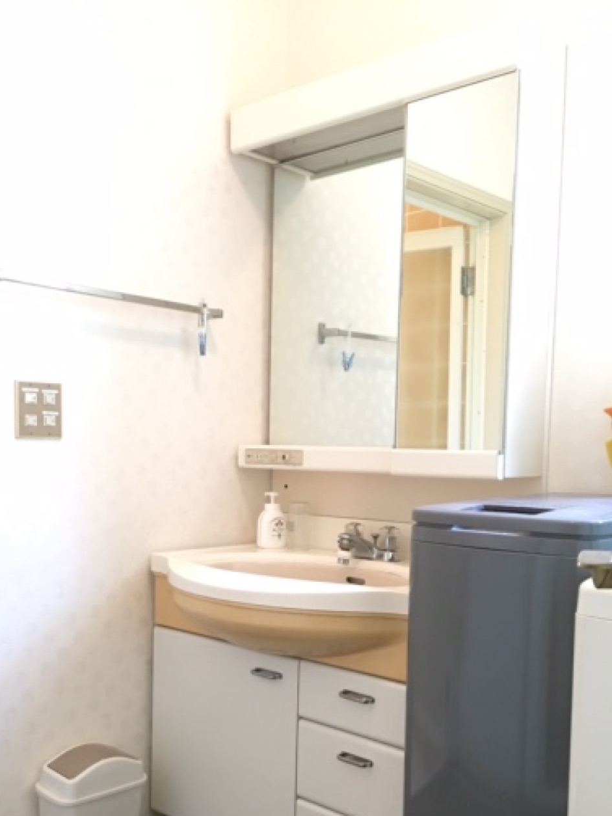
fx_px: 872
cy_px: 520
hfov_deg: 38.4
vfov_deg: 49.5
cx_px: 222
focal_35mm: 37
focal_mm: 4.15
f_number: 2.2
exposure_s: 1/10
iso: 80
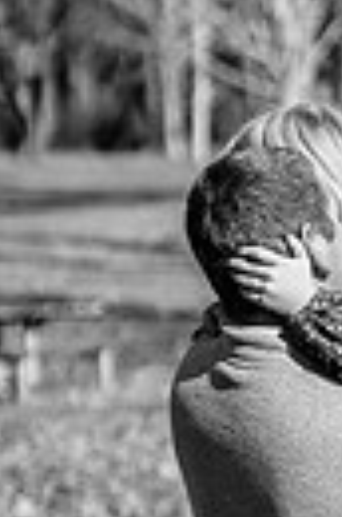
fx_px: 4226
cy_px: 569
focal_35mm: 295
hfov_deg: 4.6
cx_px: 370
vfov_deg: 7.0
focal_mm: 85
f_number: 3.2
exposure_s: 1/6400
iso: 320
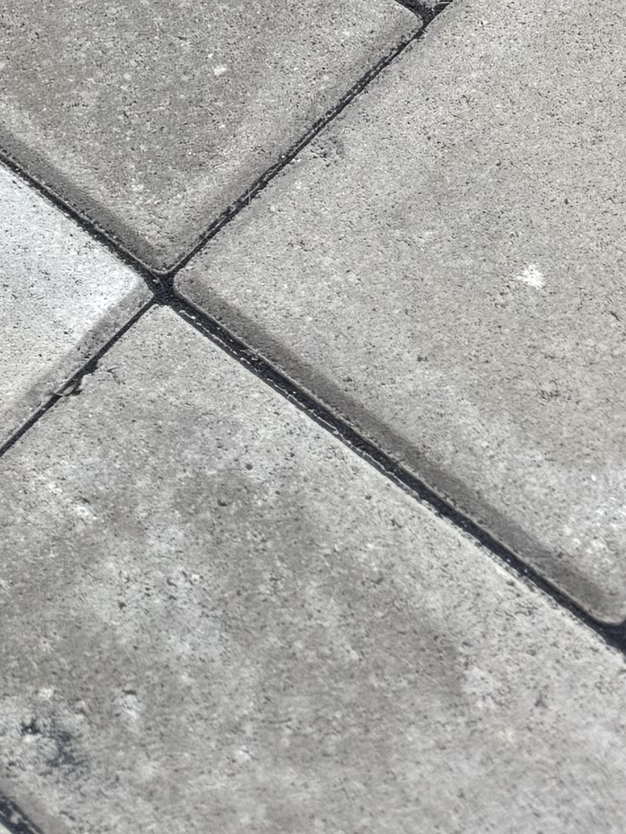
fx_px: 2604
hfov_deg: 12.9
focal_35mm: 108
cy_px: -963
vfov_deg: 14.3
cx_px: -327
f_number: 1.78
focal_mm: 6.76
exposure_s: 1/2105
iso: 80
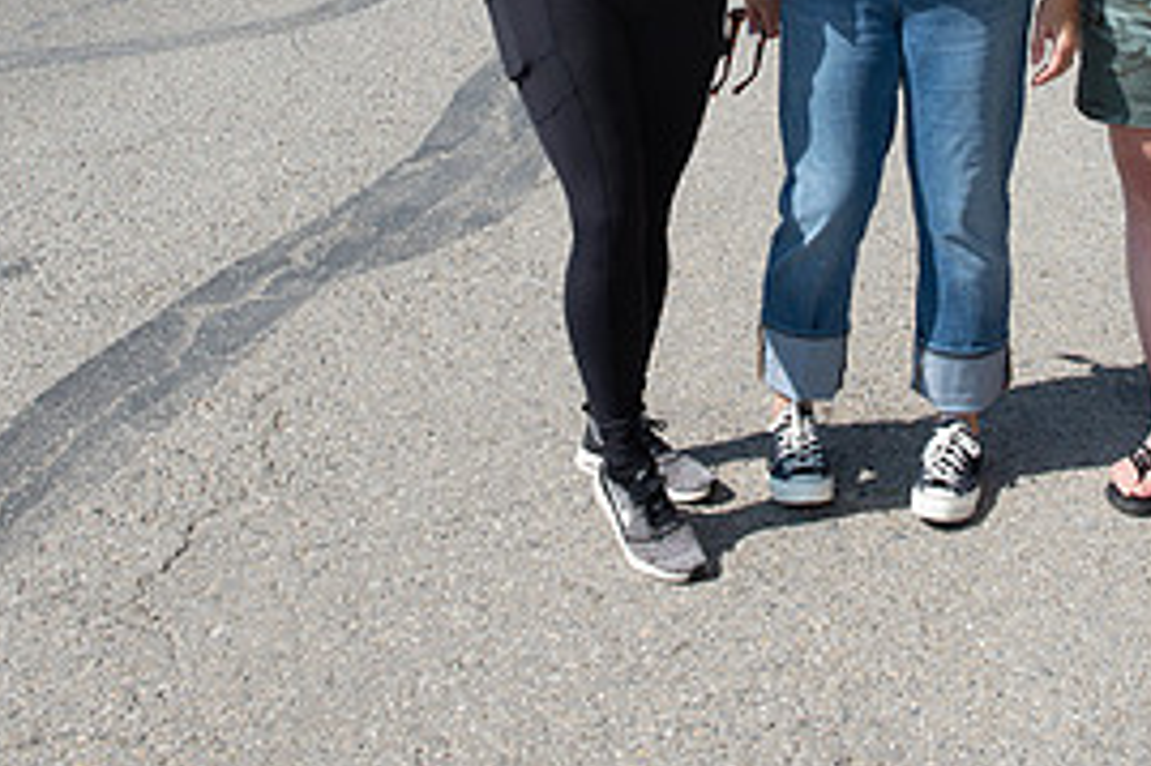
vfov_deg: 19.0
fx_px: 2205
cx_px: 770
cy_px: -41
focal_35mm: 69
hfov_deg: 29.1
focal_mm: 32
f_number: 11
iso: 250
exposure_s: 1/400
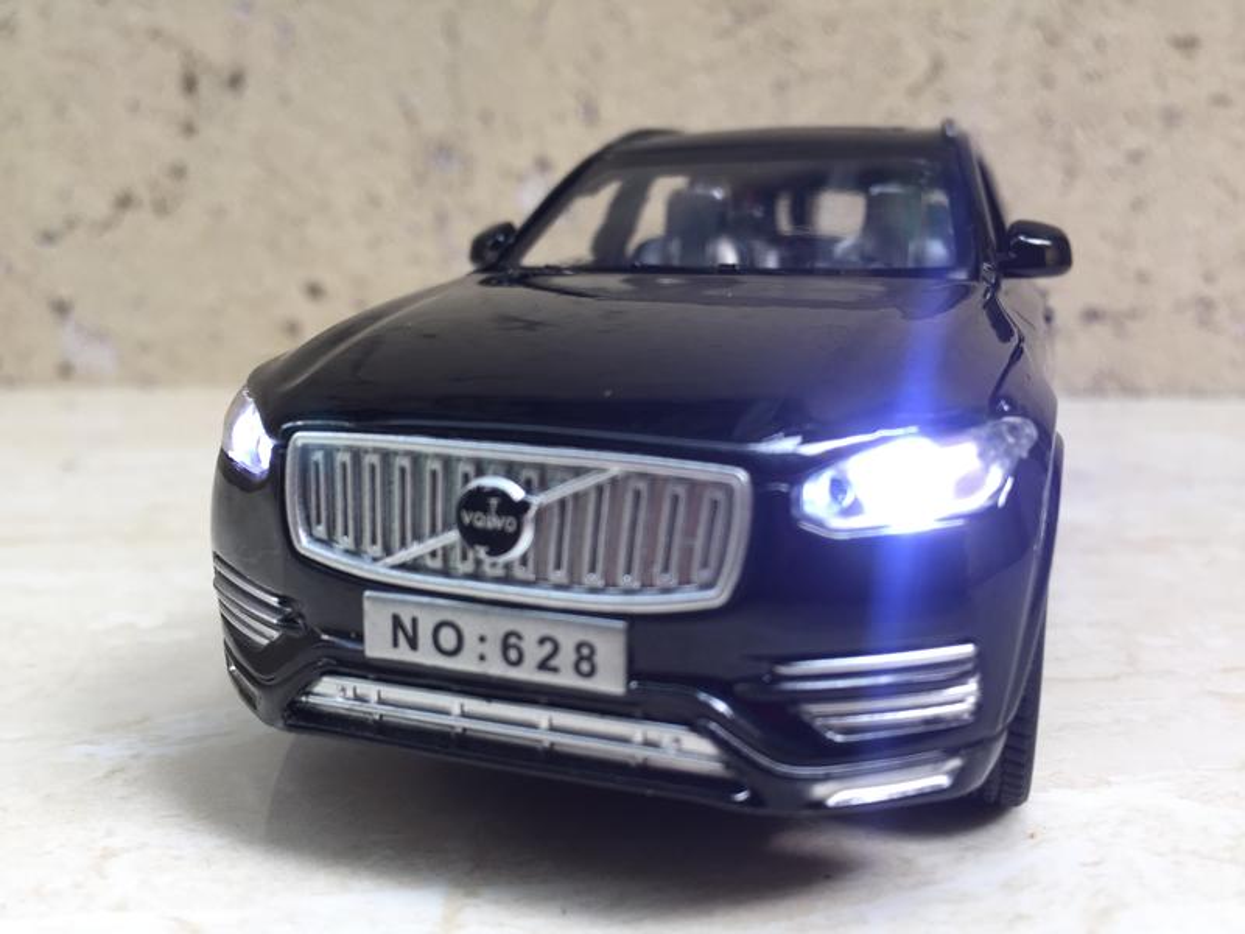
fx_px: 1043
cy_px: 467
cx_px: 622
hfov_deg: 61.7
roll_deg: -0.6
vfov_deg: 48.2
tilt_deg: -11.8
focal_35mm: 29
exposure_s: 1/100
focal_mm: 4.15
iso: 40
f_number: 2.2
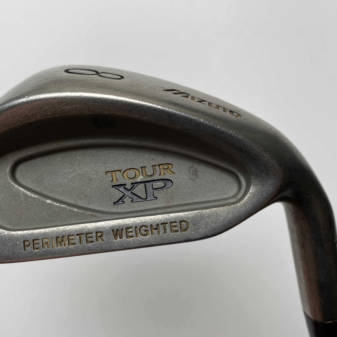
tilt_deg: -70.9
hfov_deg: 48.3
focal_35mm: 34
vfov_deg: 48.4
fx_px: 374
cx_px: 141
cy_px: 181
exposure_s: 1/274
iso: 32
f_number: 1.8
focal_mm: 4.25
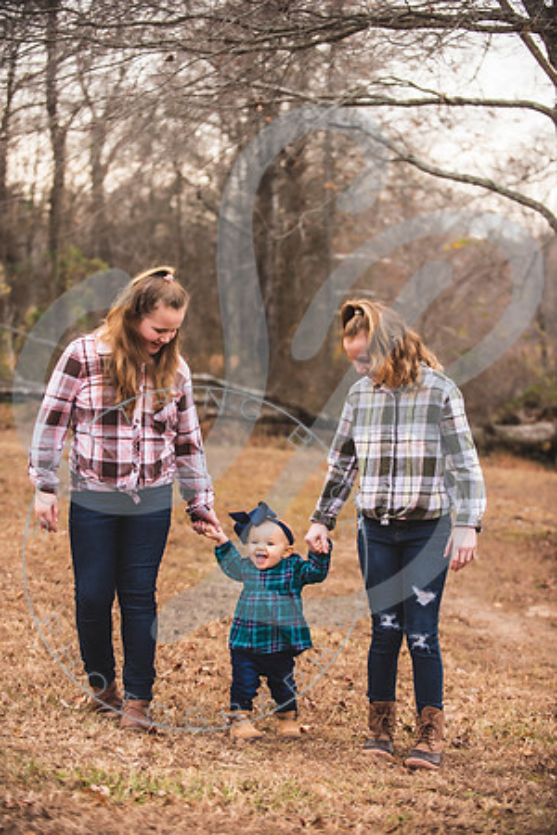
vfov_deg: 24.8
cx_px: 278
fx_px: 1903
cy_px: 418
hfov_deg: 16.7
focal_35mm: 82
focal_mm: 82
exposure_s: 1/400
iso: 500
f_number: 4
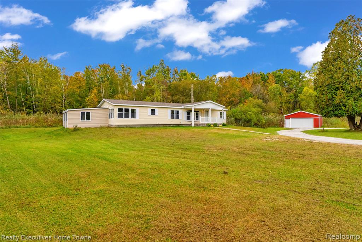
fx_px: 201
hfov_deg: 84.0
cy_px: 121
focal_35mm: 20
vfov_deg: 61.9
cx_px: 181
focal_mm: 20
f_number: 8
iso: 1600
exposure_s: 1/400
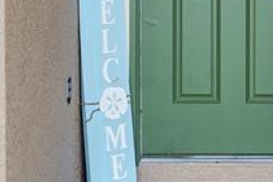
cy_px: -29
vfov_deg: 12.3
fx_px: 827
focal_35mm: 109
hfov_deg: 18.5
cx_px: 233
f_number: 9
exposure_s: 1/20
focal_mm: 23
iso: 200
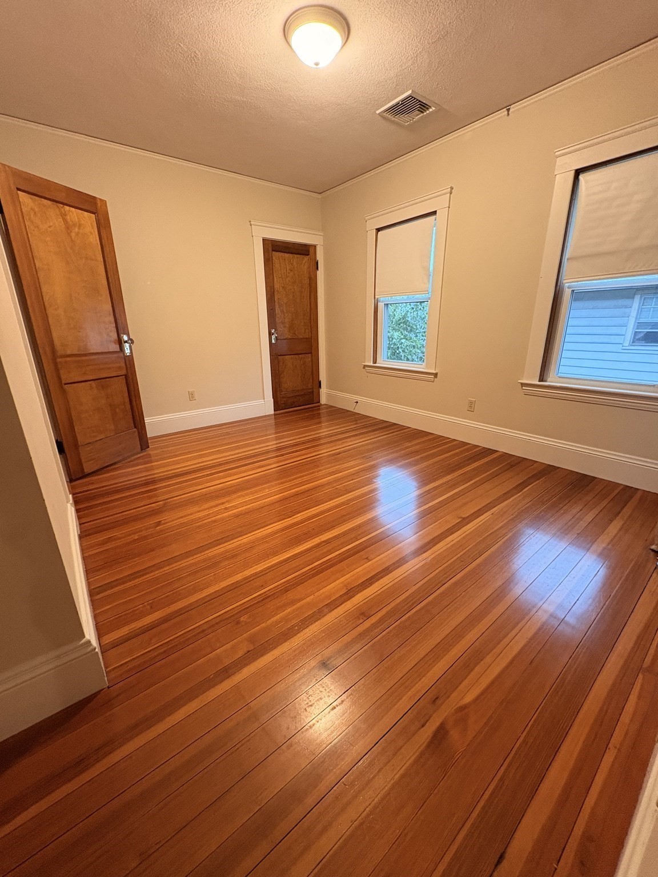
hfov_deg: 85.7
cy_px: 438
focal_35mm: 14
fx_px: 355
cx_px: 329
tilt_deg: -14.6
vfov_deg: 102.1
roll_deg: +0.1
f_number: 2.2
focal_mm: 2.22
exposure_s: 1/60
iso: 320
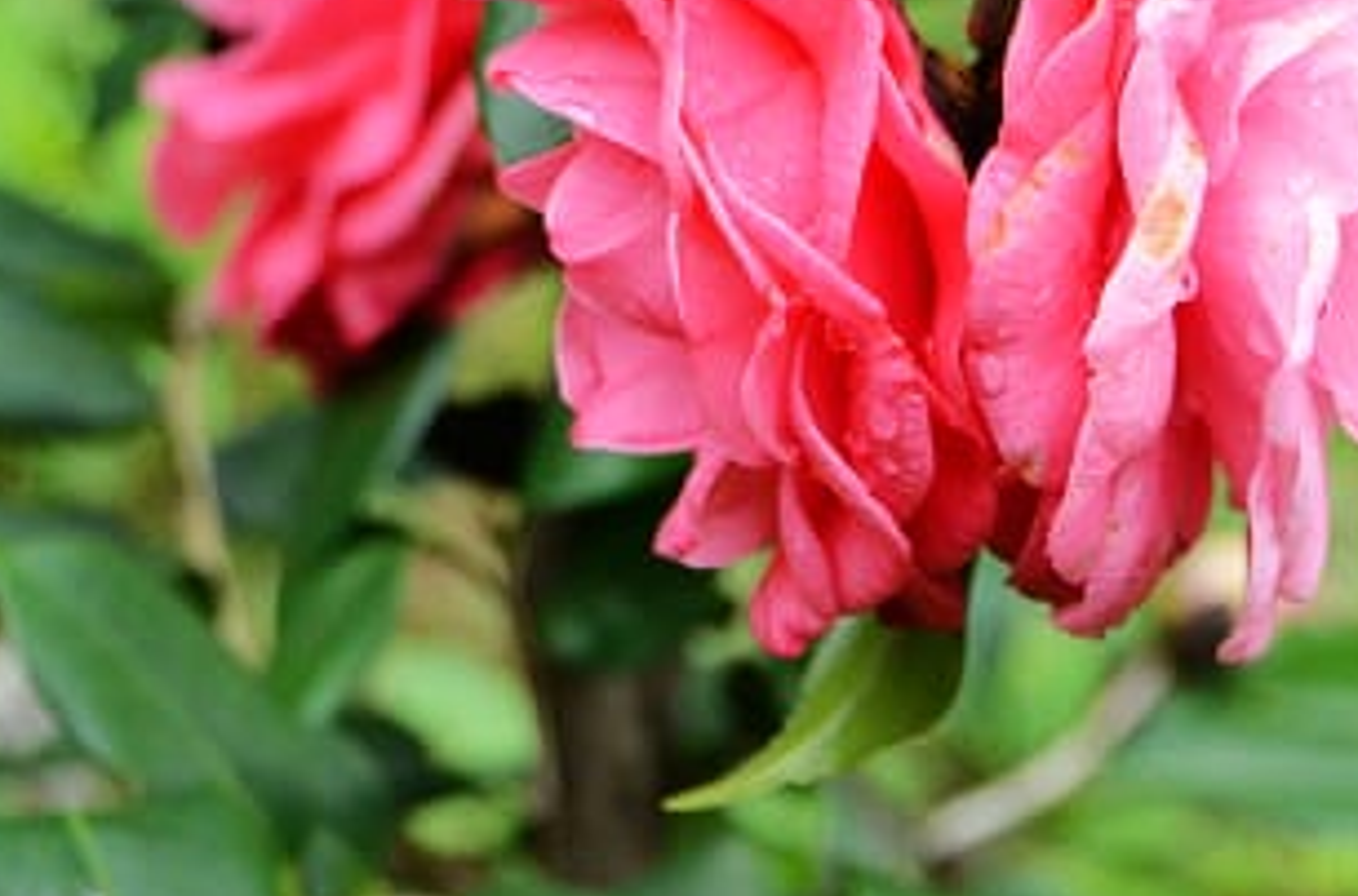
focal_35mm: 192
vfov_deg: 7.1
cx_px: 1070
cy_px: 253
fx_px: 7220
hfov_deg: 10.7
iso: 800
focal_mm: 70
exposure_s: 1/125
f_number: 5.3
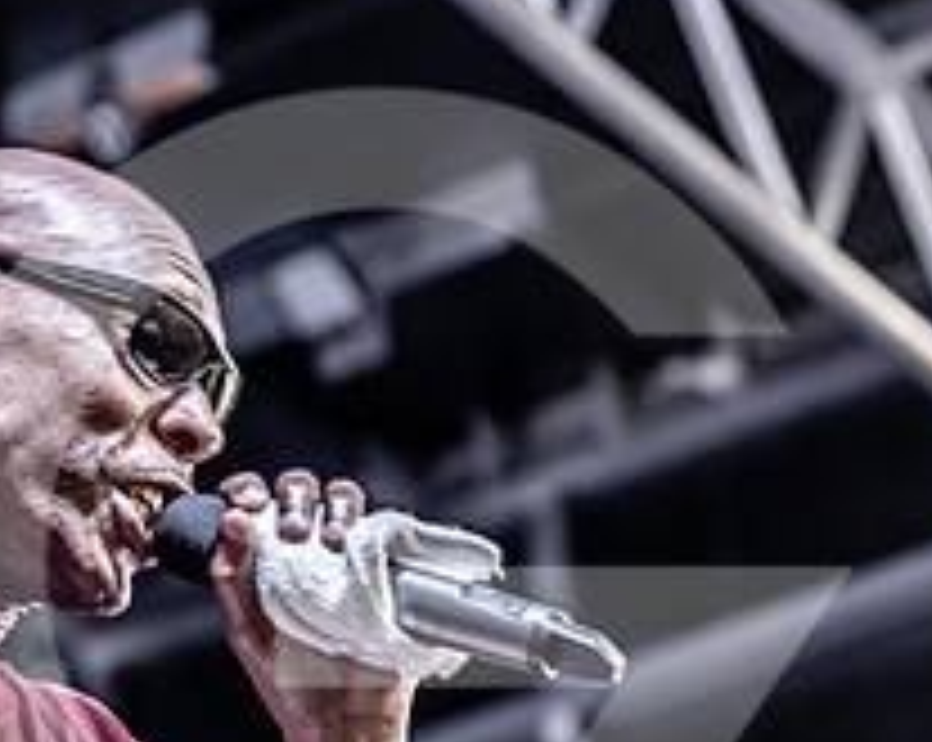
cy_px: 591
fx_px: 5123
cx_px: 68
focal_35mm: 186
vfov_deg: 8.3
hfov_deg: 10.3
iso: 100
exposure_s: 1/50
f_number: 2.8
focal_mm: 70
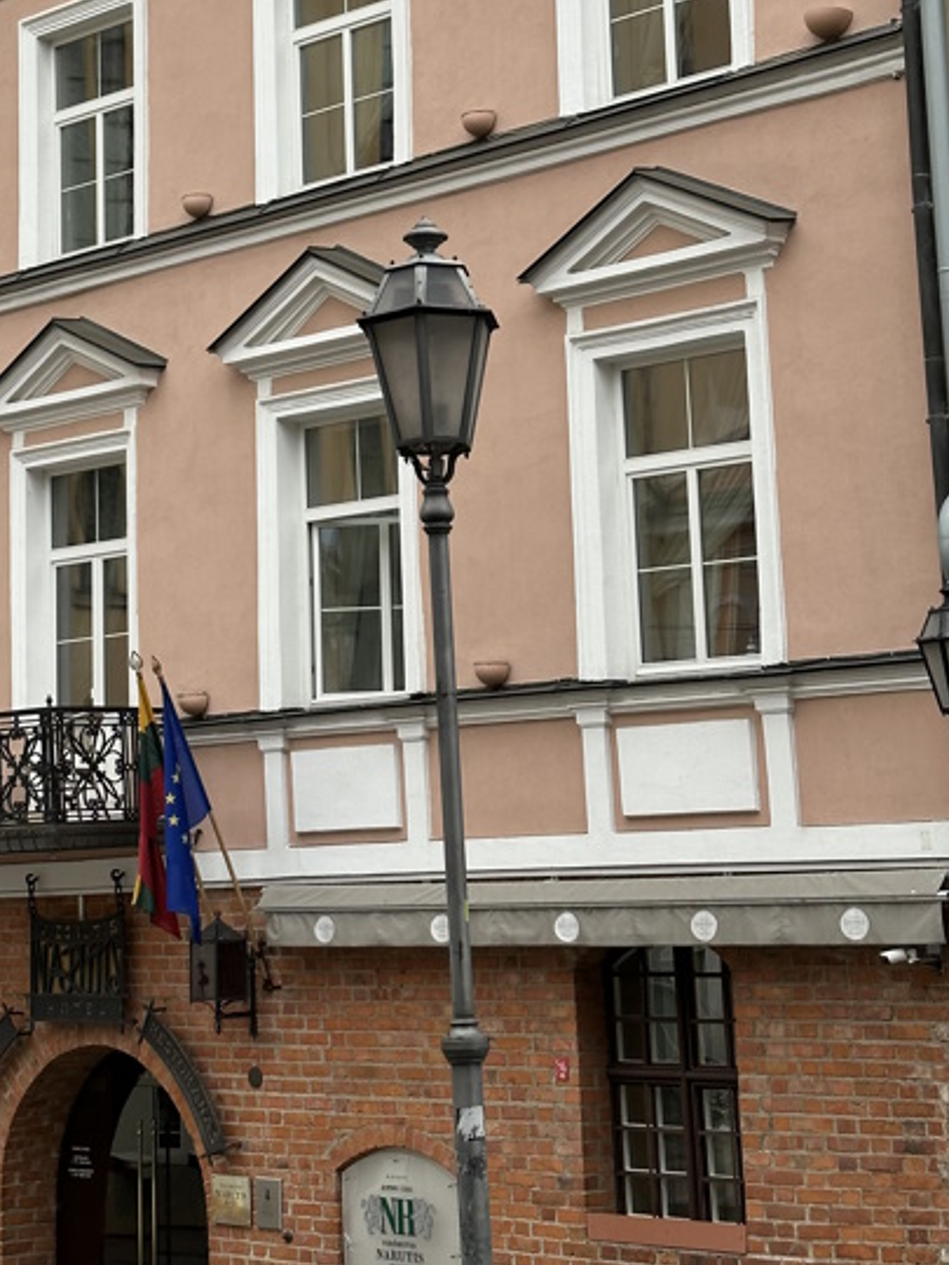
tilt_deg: +10.5
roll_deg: +0.6
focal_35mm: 80
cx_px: 268
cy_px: 330
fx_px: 2924
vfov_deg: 24.2
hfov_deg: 18.3
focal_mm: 6.86
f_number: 1.78
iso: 64
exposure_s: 1/1667
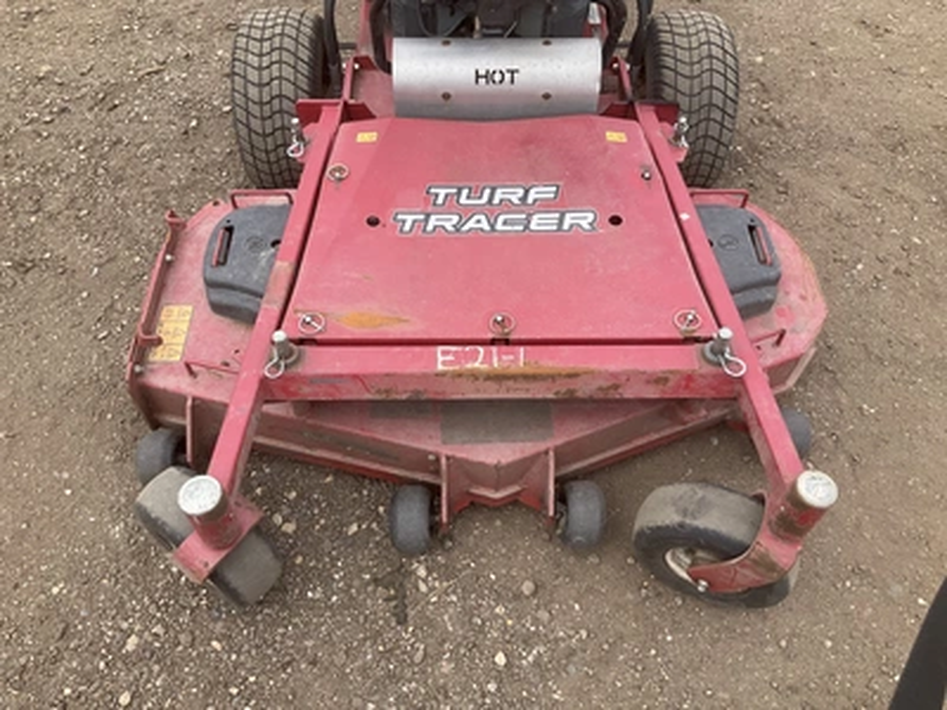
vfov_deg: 48.2
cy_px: 355
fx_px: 793
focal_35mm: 29
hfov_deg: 61.7
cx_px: 474
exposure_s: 1/650
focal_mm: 3
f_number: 1.8
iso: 25
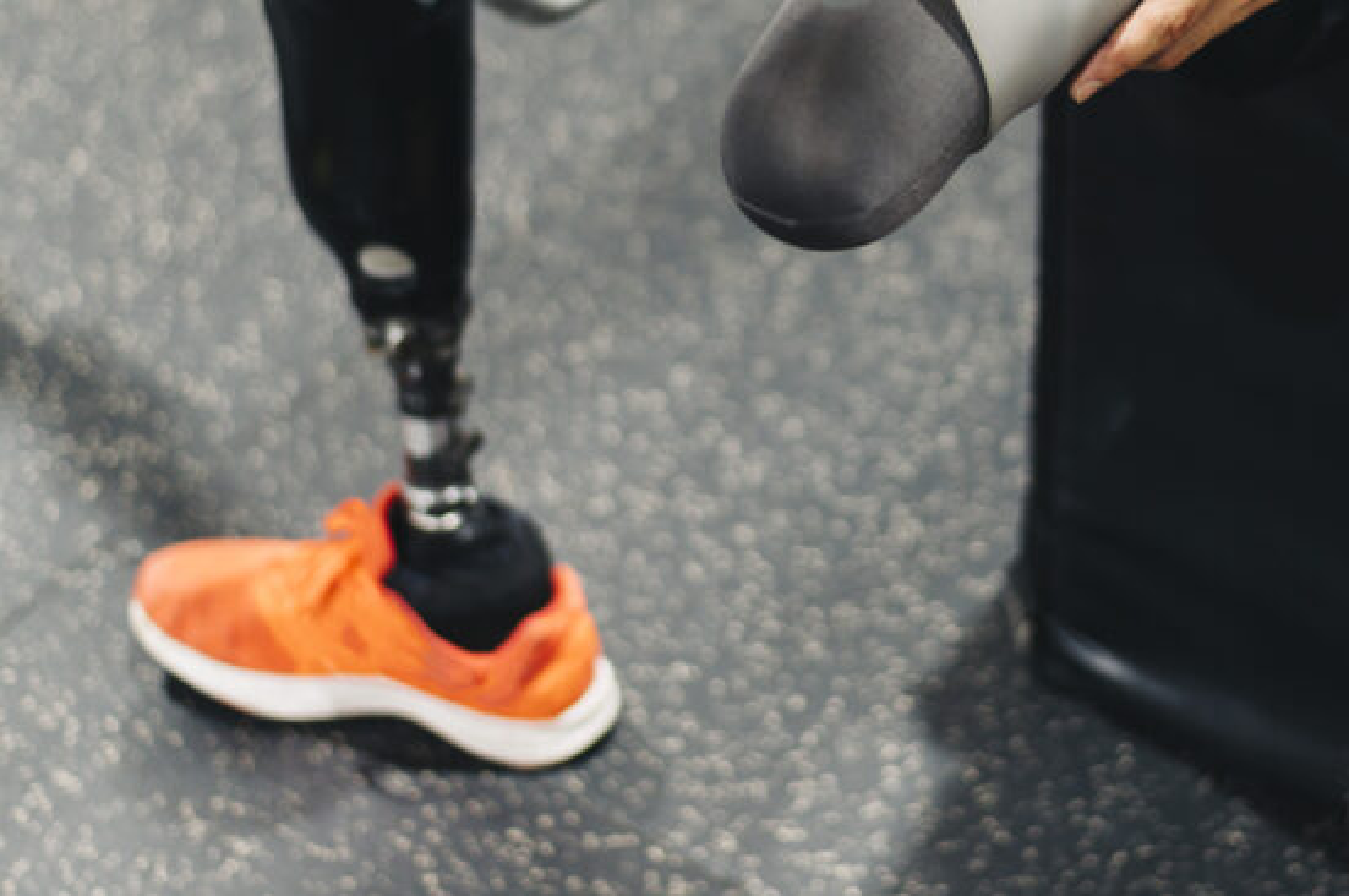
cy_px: 168
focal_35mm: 93
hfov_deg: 21.9
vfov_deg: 14.6
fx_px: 3481
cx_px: 881
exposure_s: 1/125
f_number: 2
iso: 1000
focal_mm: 50
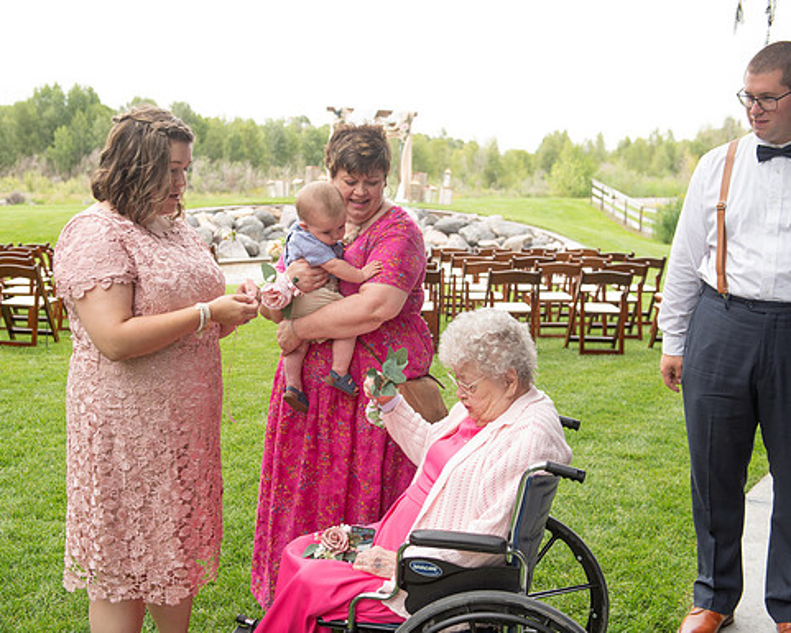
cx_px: 388
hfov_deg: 42.9
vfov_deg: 34.9
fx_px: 1007
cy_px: 316
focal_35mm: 43
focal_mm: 38
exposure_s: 1/80
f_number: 4.5
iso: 100
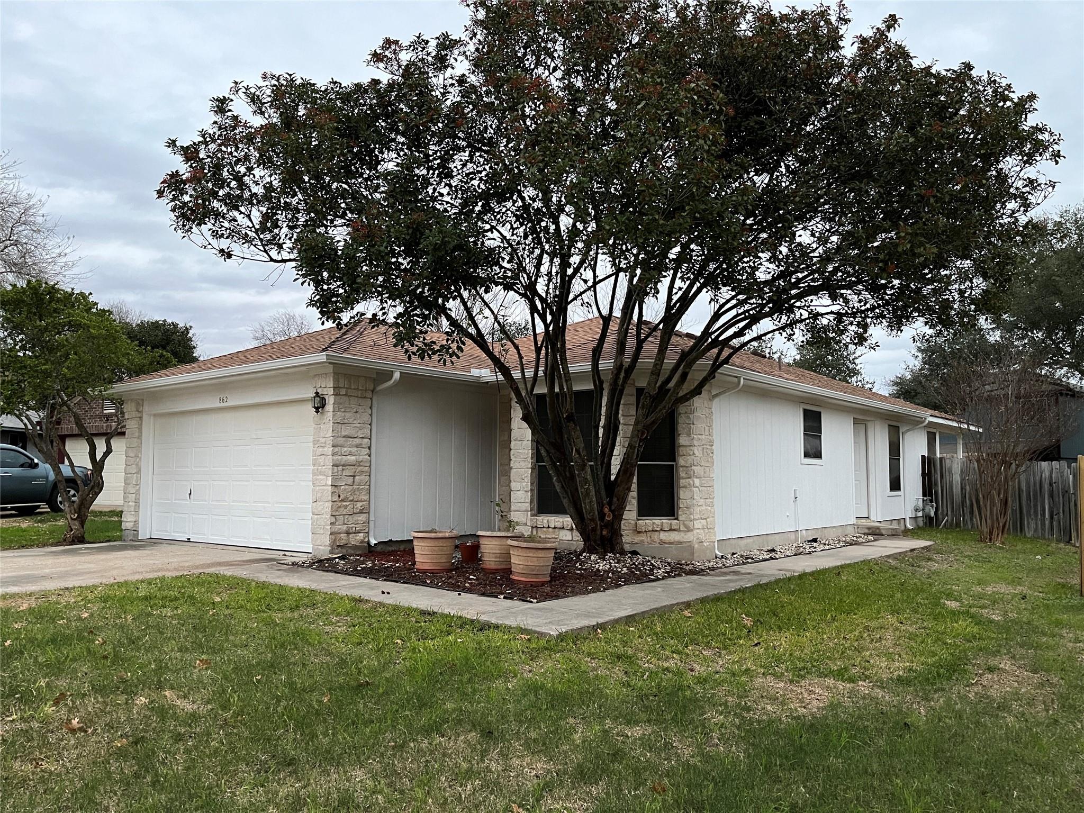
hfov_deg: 67.3
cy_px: 406
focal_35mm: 26
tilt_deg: +4.9
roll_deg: -0.3
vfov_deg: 53.1
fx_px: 814
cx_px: 542
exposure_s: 1/40
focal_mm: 5.1
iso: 500
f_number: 1.6
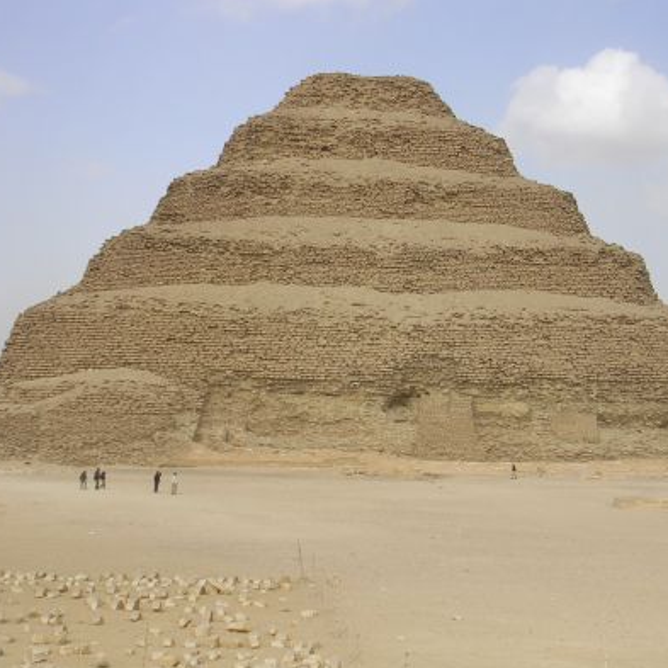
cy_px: 335
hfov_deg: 24.0
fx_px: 1572
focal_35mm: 72
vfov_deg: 24.0
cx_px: 378
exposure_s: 1/816
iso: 50
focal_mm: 9.1
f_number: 3.4
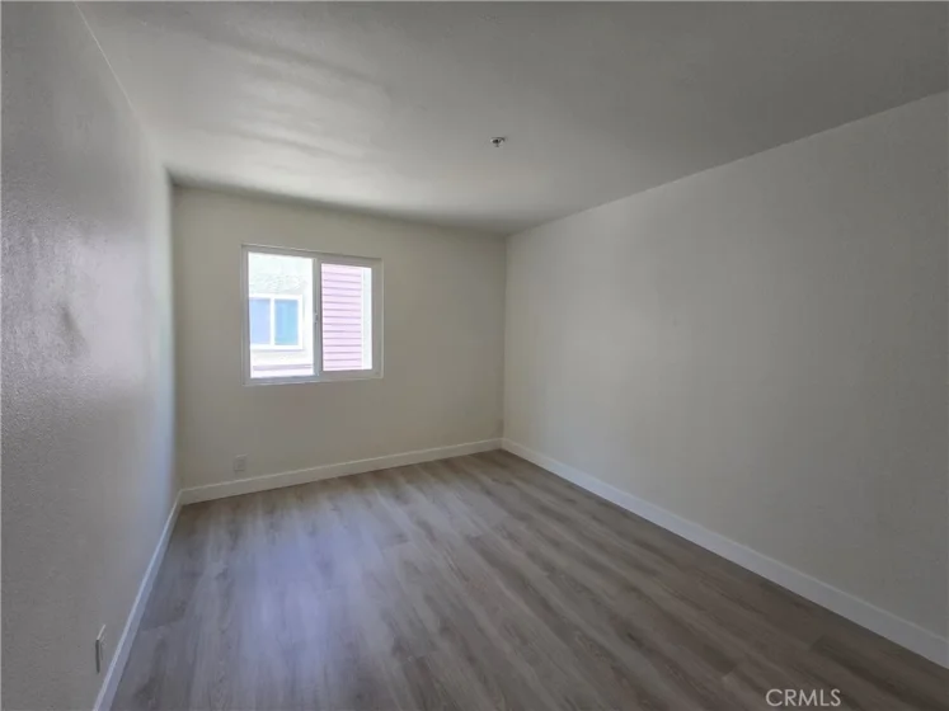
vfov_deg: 89.9
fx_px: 356
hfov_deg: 106.2
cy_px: 356
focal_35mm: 13
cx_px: 474
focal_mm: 2.2
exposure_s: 1/60
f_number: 2.2
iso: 80
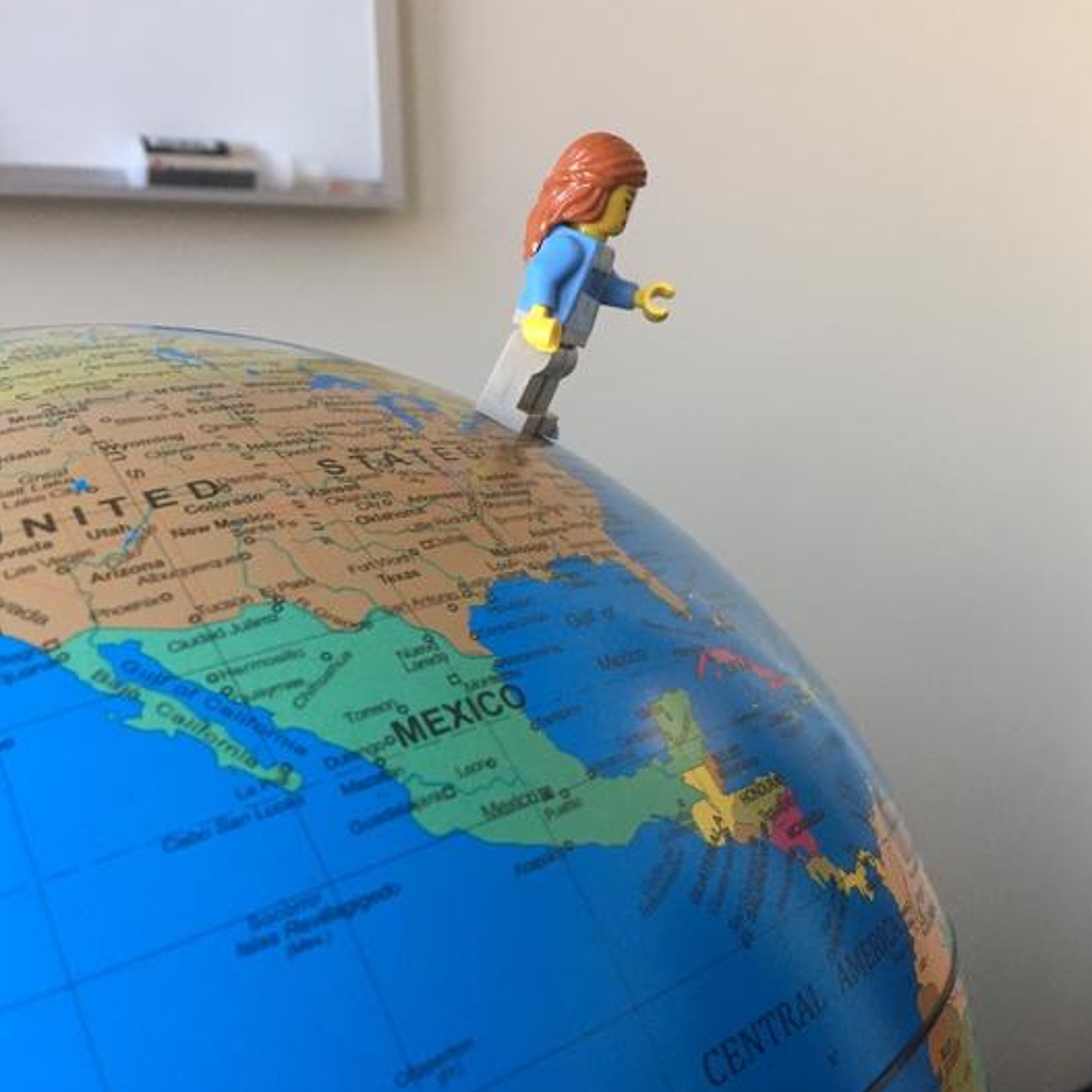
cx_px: 555
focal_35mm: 35
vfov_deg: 46.7
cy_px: 705
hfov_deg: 47.2
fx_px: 1249
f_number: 2.2
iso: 50
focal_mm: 4.15
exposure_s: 1/30
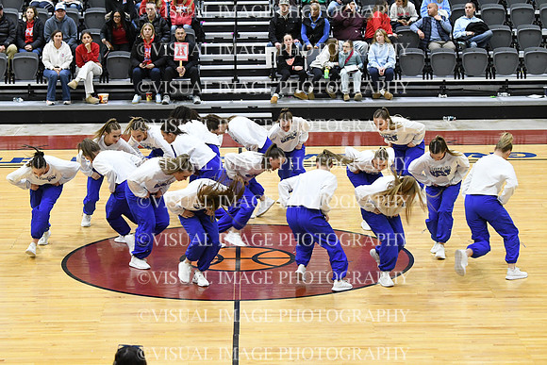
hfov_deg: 18.3
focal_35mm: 112
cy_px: 182
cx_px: 274
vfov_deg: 12.2
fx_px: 1702
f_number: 4
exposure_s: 1/250
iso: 4000
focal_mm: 75
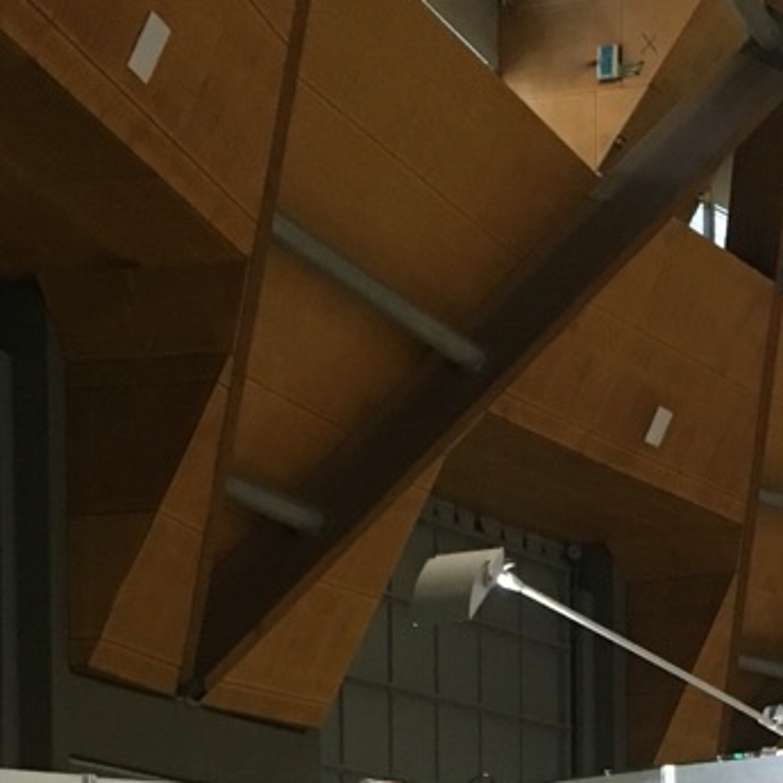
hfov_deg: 16.7
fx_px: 2661
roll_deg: +0.7
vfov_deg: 15.7
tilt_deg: +0.5
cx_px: 572
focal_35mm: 104
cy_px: 1085
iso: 200
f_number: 2.2
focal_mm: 4.15
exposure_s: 1/33
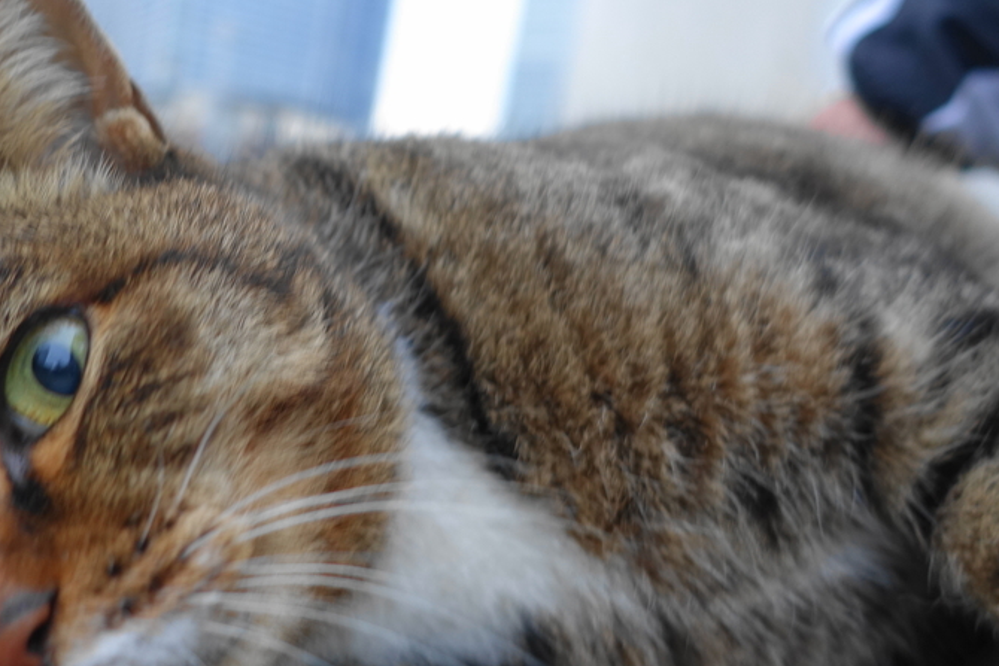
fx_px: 1193
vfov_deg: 31.2
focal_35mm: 43
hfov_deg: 44.6
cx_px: 319
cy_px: 307
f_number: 2
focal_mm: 8.8
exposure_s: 1/30
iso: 125
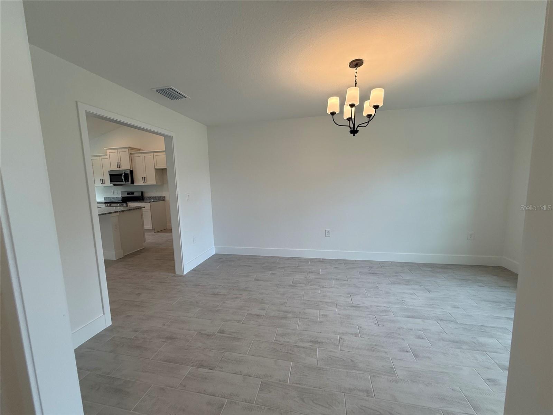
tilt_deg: -6.6
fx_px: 224
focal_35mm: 14
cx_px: 276
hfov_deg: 102.1
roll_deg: +1.9
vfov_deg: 85.7
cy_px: 208
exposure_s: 1/120
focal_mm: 2.22
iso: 80
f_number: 2.2
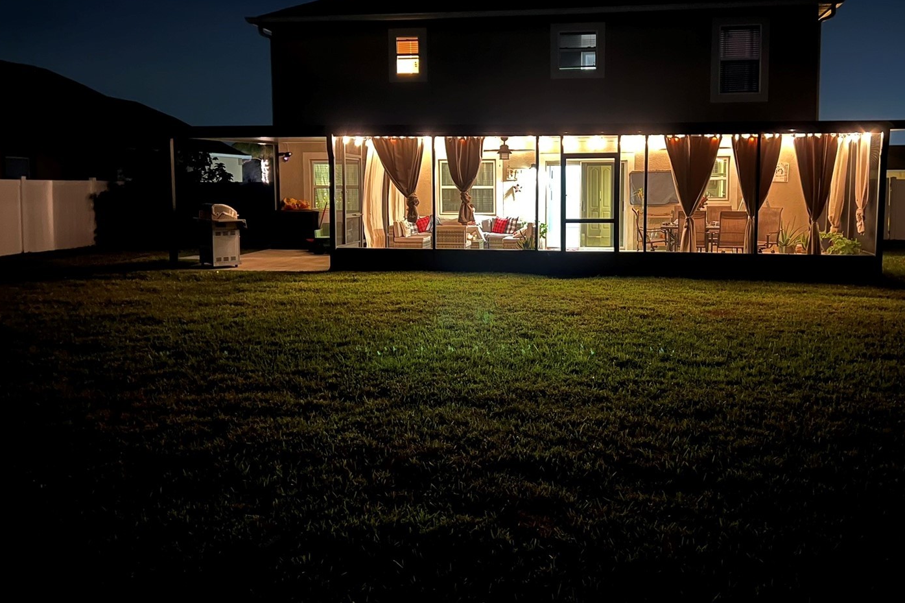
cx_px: 510
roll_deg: +0.0
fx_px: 779
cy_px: 235
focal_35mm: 31
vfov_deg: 42.1
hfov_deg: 60.1
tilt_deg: -4.1
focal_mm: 5.7
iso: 640
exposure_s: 1/2
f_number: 1.5
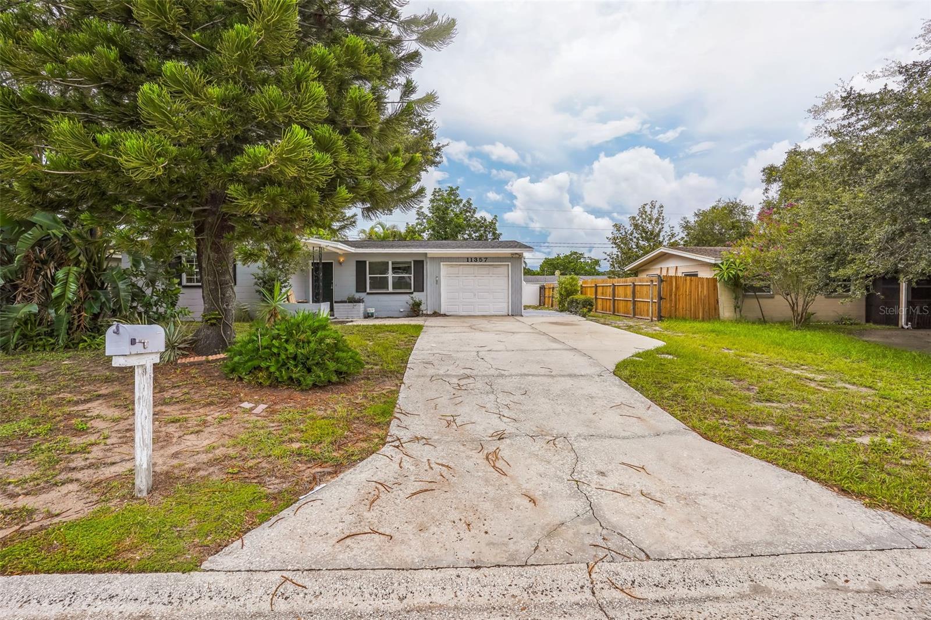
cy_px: 310
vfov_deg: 70.4
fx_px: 440
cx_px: 466
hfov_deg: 93.3
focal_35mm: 17
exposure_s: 1/320
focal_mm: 17
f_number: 8
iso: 200
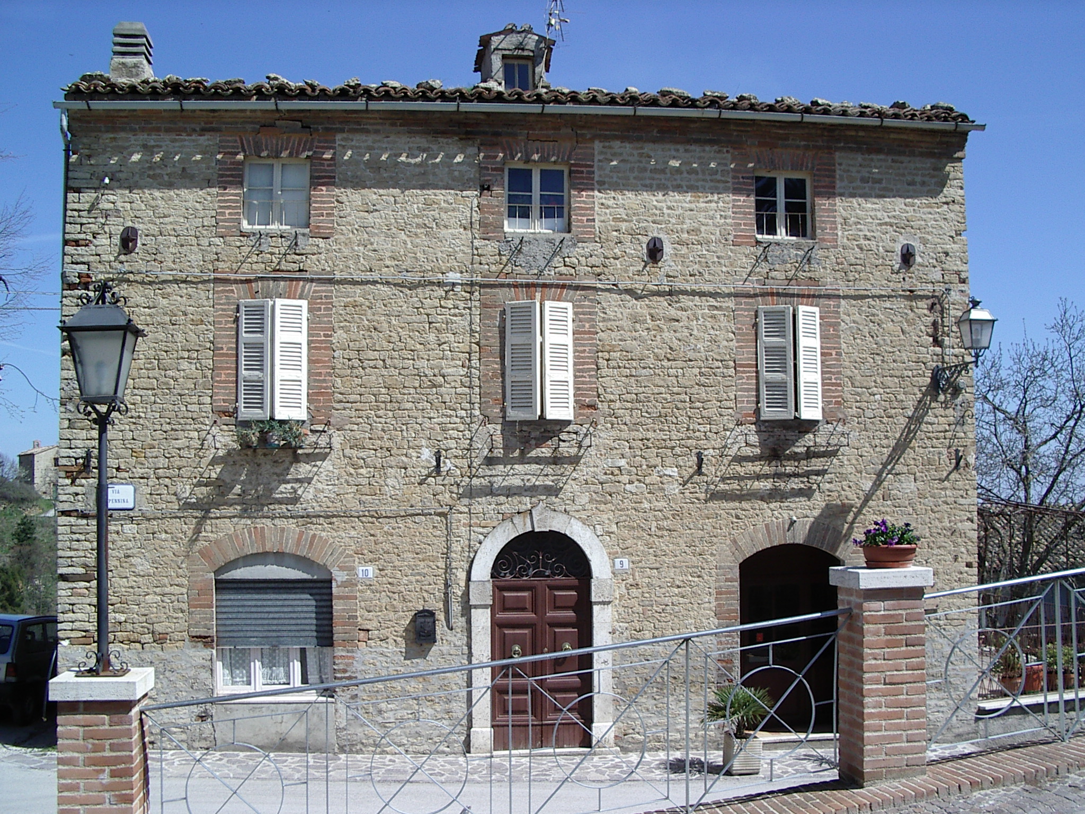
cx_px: 542
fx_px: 1191
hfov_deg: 49.0
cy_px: 407
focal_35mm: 38
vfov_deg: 37.7
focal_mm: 5.8
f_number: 4.8
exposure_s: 1/400
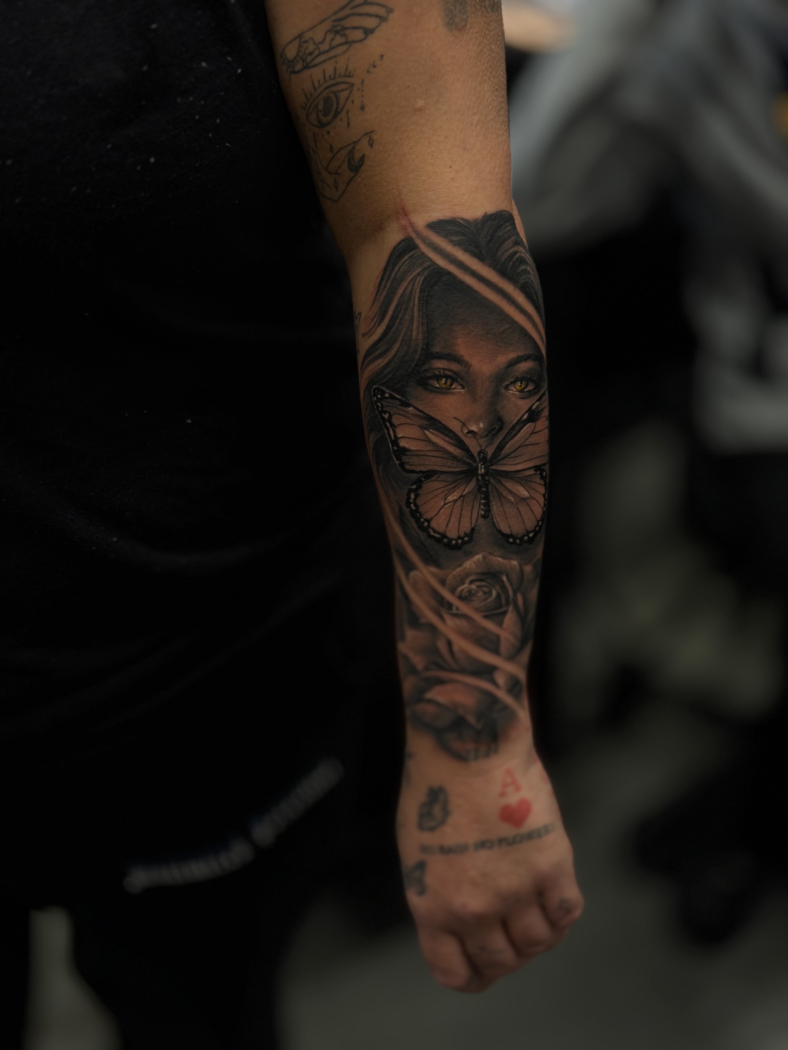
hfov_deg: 30.3
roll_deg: -0.1
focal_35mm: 48
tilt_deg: -37.2
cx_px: 394
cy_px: 525
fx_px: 1457
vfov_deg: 39.7
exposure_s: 1/60
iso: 200
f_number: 1.78
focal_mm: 6.76
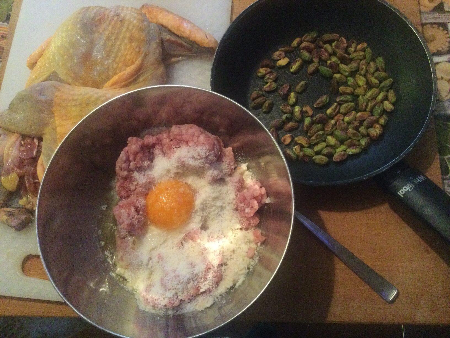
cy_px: 169
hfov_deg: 58.4
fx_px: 403
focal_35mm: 31
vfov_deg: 45.4
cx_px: 225
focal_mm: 3.3
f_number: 2.4
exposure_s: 1/17
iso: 250
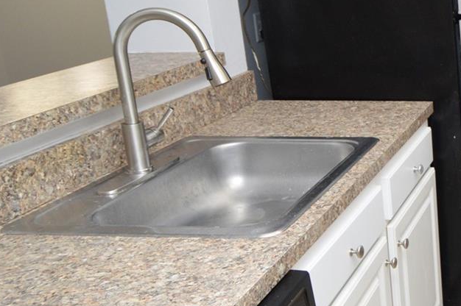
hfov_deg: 33.1
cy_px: 116
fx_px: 588
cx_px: 582
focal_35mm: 46
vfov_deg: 29.1
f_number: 4
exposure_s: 1/60
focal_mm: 12
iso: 560
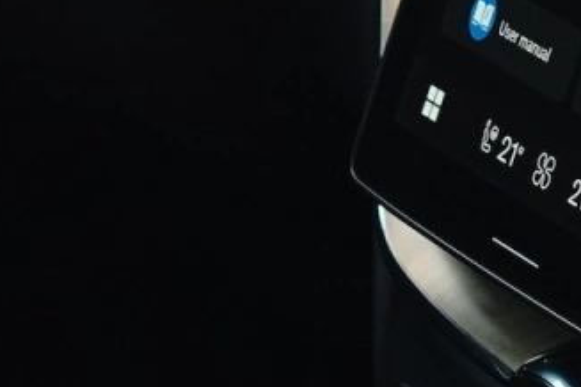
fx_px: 8279
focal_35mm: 513
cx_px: 769
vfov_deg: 2.7
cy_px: -218
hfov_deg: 4.0
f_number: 4.5
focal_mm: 70
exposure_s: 1/320
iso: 640
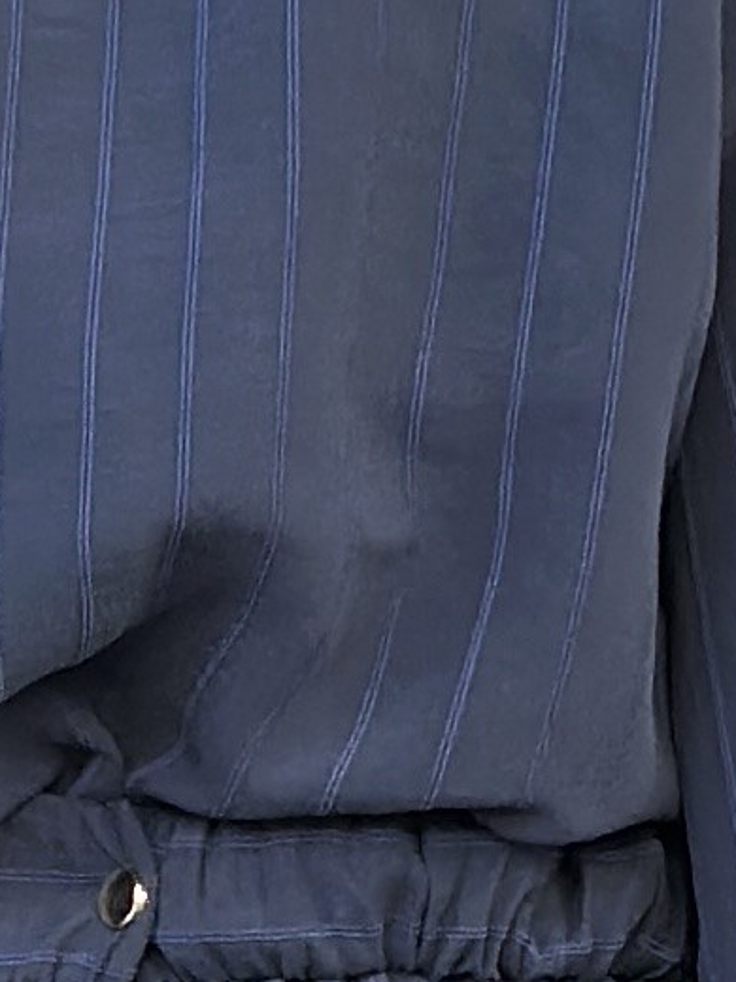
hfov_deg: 4.0
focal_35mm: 372
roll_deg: +0.2
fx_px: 10546
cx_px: 172
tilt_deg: -3.5
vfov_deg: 5.3
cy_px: 1613
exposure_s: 1/172
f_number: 1.78
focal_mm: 6.86
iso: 100
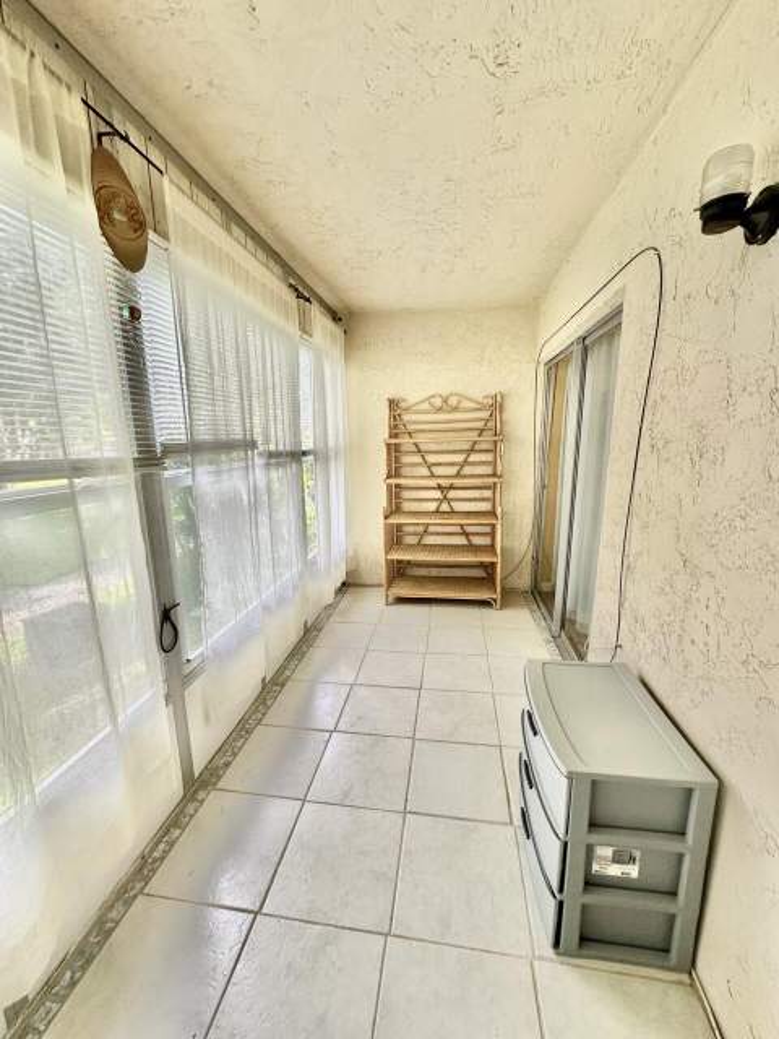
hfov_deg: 85.7
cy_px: 520
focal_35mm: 14
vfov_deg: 102.1
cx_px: 390
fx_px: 420
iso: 160
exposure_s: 1/120
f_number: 2.2
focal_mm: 2.22
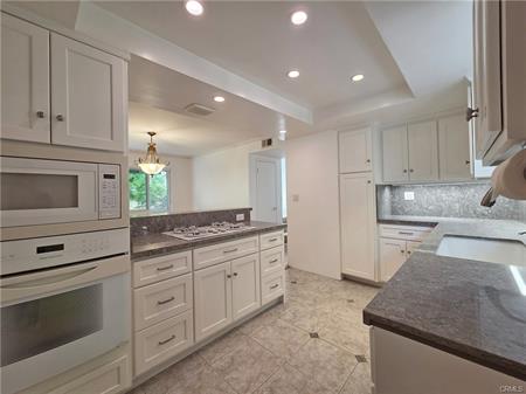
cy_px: 197
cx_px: 263
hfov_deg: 106.2
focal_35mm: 13
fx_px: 197
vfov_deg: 89.9
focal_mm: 2.2
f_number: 2.2
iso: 250
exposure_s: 1/120
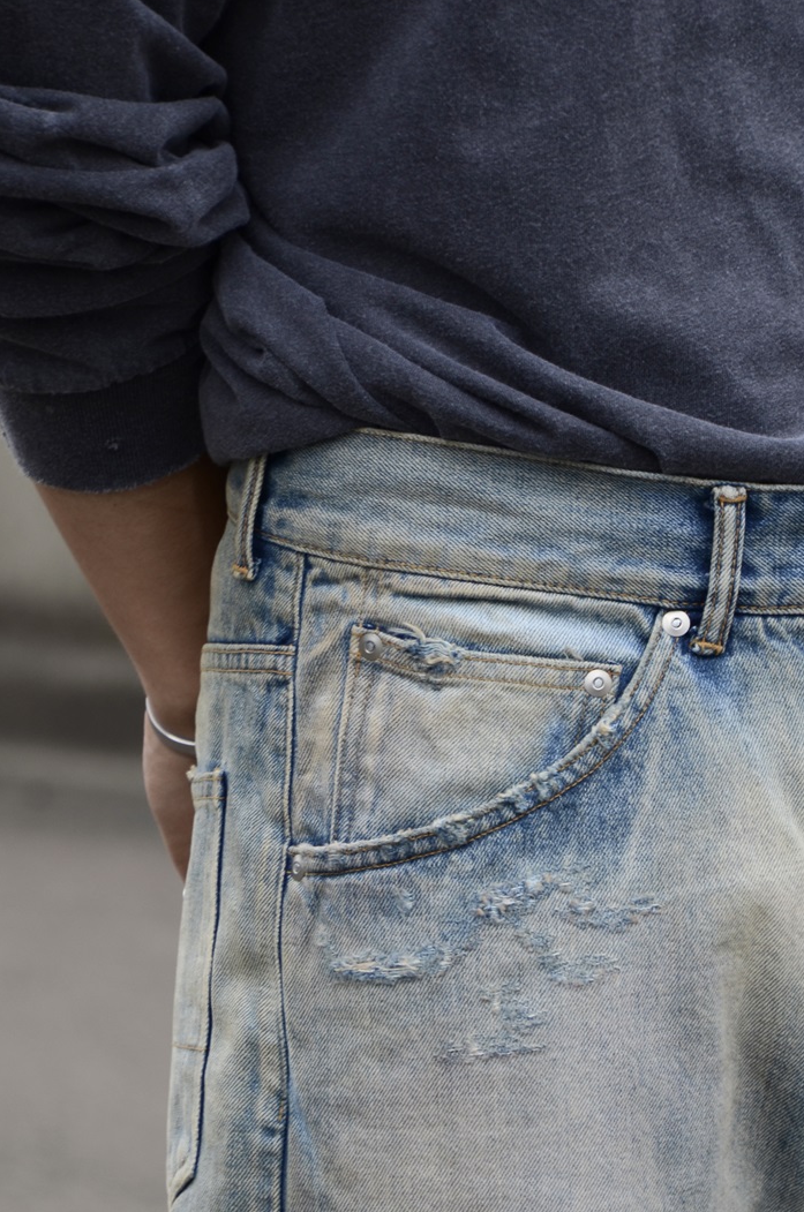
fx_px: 10859
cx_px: 538
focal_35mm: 323
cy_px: 664
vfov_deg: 6.4
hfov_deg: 4.2
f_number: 6
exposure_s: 1/200
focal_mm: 150
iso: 125
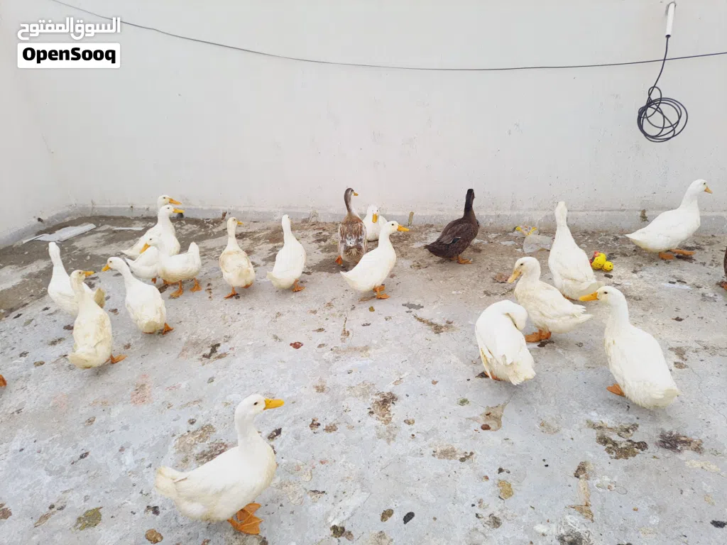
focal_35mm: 24
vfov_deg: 56.8
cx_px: 364
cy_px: 272
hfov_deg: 71.6
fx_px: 504
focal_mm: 5.23
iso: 50
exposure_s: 1/463
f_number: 1.8
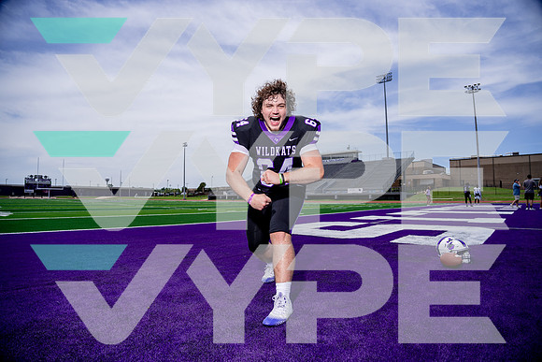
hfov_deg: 83.0
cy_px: 181
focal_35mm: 20
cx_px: 271
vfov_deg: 61.1
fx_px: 307
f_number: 4
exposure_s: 1/1250
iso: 100
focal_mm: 20
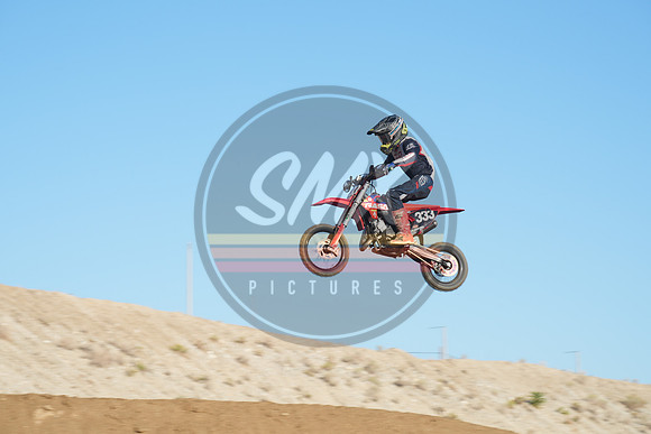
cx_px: 326
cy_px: 217
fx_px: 2387
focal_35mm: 132
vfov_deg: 10.4
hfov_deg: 15.5
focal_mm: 132
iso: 250
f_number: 11
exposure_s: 1/250
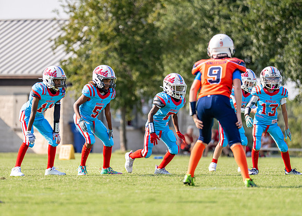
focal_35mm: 320
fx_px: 2741
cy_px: 113
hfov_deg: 6.3
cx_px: 124
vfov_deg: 4.5
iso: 160
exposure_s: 1/2500
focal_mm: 200
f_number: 2.8
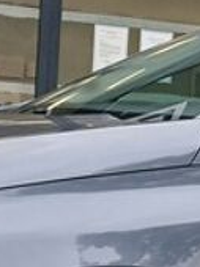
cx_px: 265
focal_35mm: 153
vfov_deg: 12.9
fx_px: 1182
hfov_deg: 9.5
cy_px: 102
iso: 40
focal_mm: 3.98
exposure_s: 1/50
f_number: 1.8
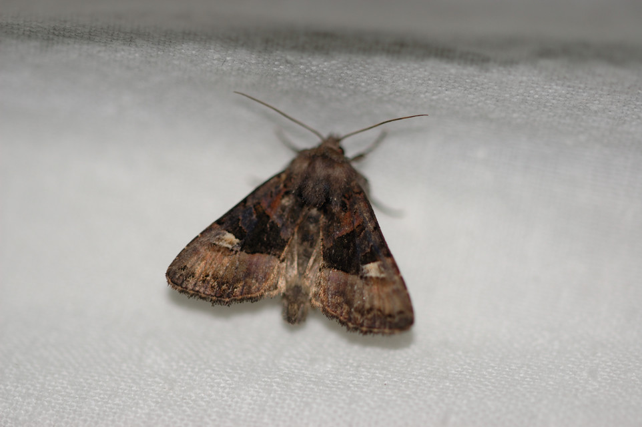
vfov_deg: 8.7
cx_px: 321
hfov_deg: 13.0
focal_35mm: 158
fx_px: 2807
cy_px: 214
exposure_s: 1/250
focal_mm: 105
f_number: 4.2
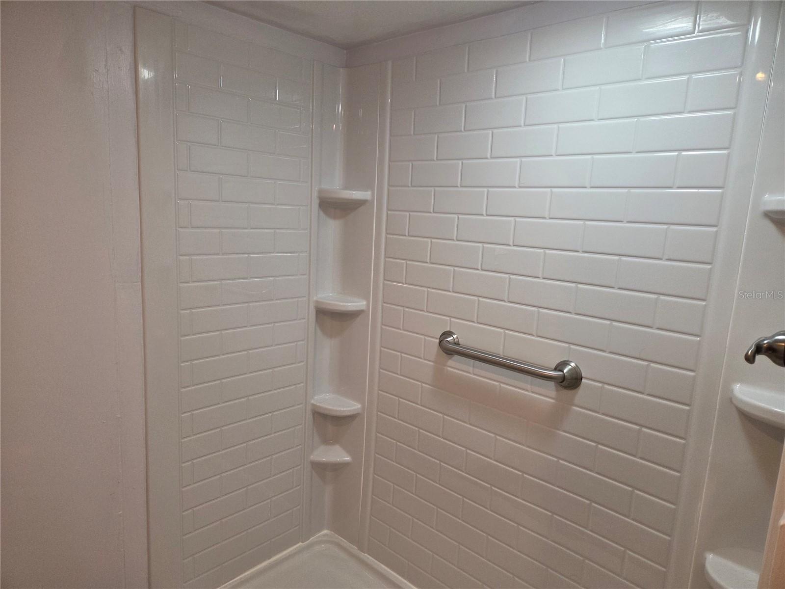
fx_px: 522
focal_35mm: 23
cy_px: 294
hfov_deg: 73.9
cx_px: 392
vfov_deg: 58.9
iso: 200
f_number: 1.8
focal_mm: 5.4
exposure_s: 1/120
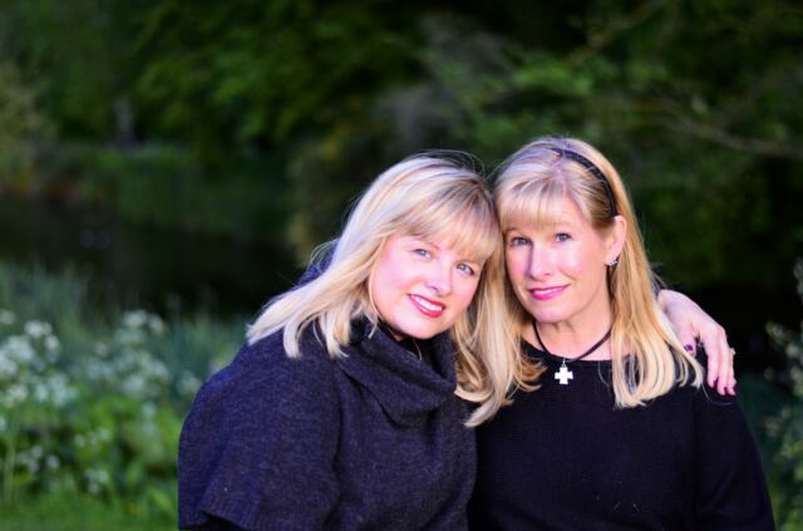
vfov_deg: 18.1
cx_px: 402
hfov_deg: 27.1
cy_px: 266
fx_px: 1668
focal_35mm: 75
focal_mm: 50
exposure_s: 1/800
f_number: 1.8
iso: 200
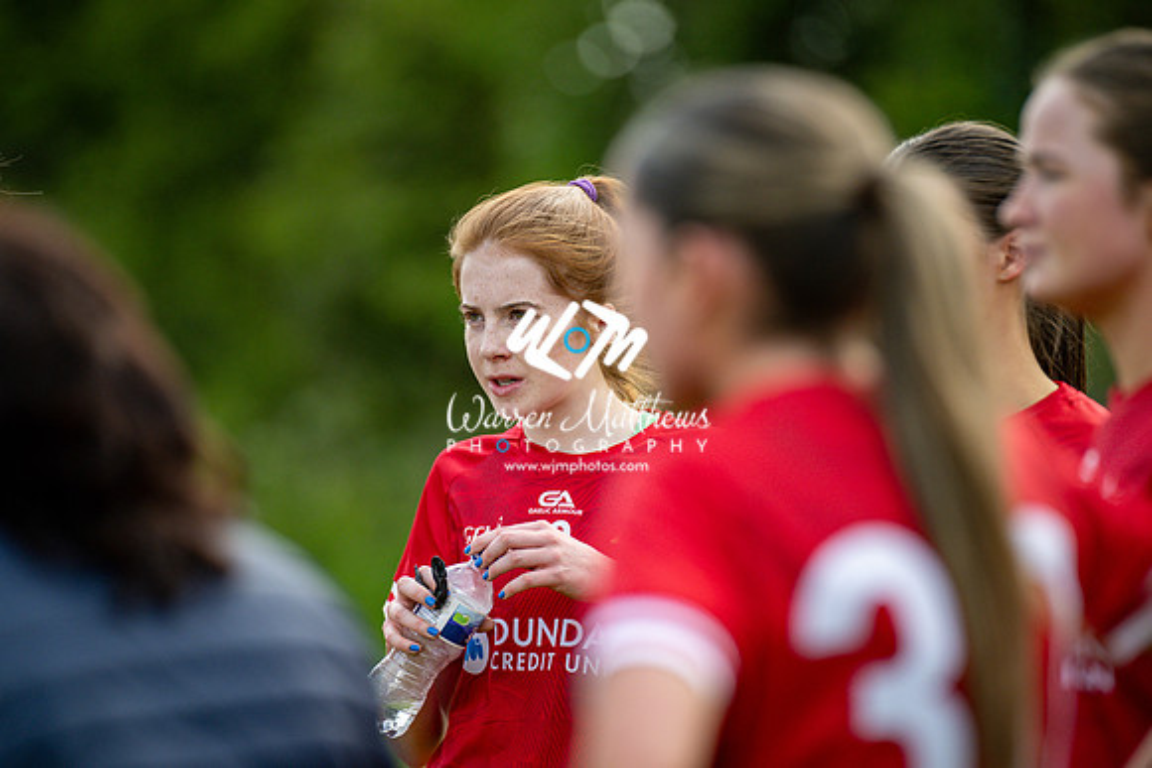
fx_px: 9602
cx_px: 576
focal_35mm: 300
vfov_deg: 4.6
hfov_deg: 6.9
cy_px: 384
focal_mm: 300
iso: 640
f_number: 2.8
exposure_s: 1/4000
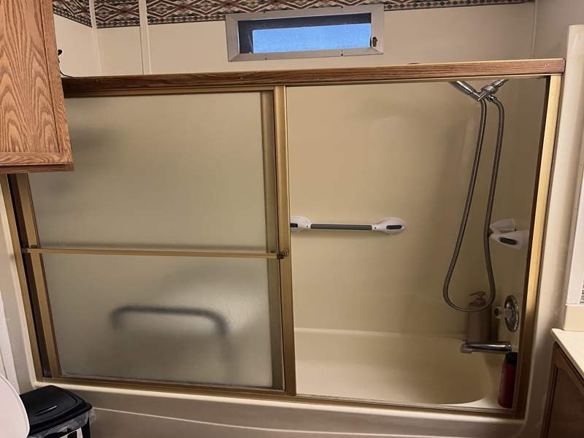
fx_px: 439
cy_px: 219
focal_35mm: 26
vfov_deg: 53.1
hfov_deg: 67.3
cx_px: 292
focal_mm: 5.1
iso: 400
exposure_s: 1/60
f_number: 1.6
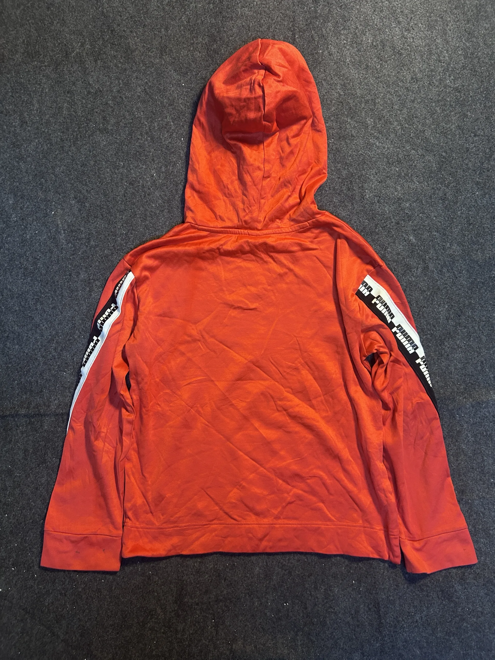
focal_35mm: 26
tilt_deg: -66.5
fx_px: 496
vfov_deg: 67.3
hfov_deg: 53.1
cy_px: 330
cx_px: 248
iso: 250
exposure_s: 1/50
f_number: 1.5
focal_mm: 5.7
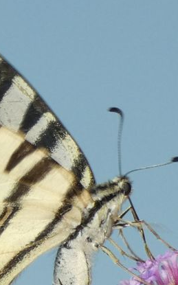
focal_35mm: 255
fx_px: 1981
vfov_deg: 8.2
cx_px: 26
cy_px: 185
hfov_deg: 5.1
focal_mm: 21
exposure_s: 1/320
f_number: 5.1
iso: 80
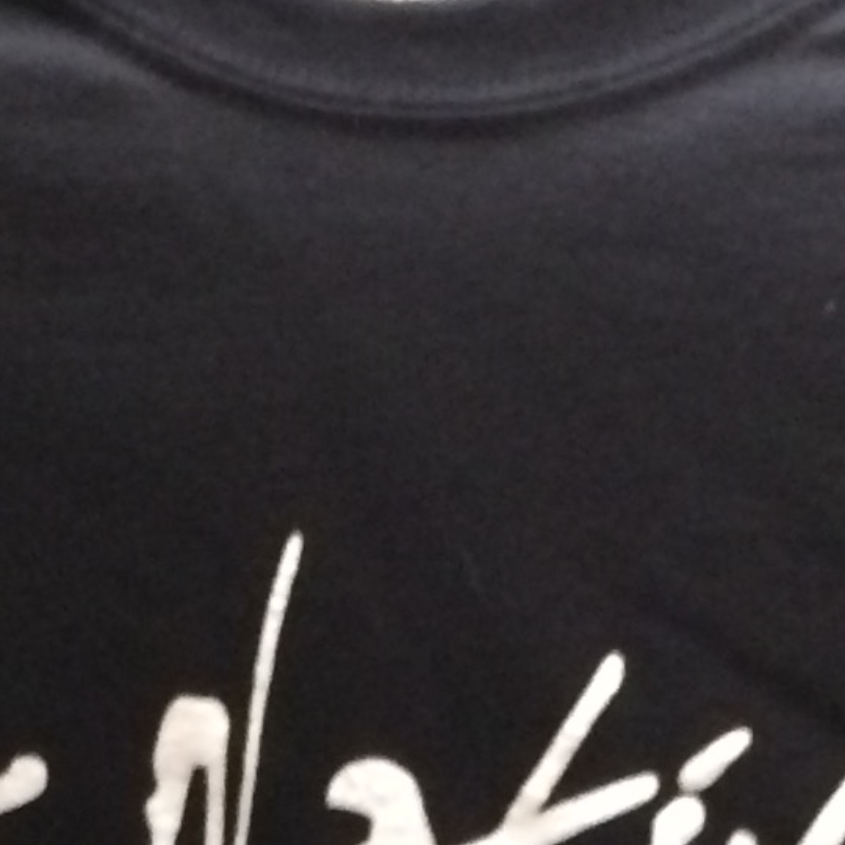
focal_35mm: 155
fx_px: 4281
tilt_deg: -64.1
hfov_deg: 11.3
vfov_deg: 10.7
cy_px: 1443
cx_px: 440
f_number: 2.2
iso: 400
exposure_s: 1/15
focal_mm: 4.15
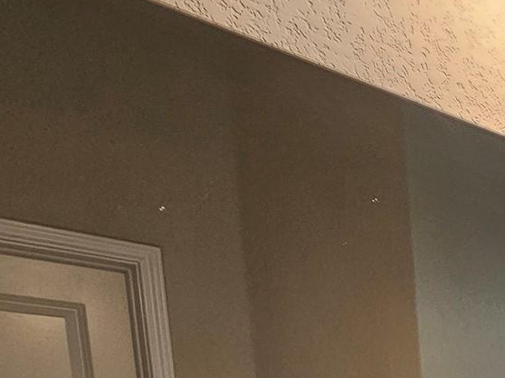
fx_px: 700
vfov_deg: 23.4
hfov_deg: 26.0
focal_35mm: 48
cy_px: 587
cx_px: 798
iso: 125
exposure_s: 1/60
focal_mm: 2.2
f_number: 2.2
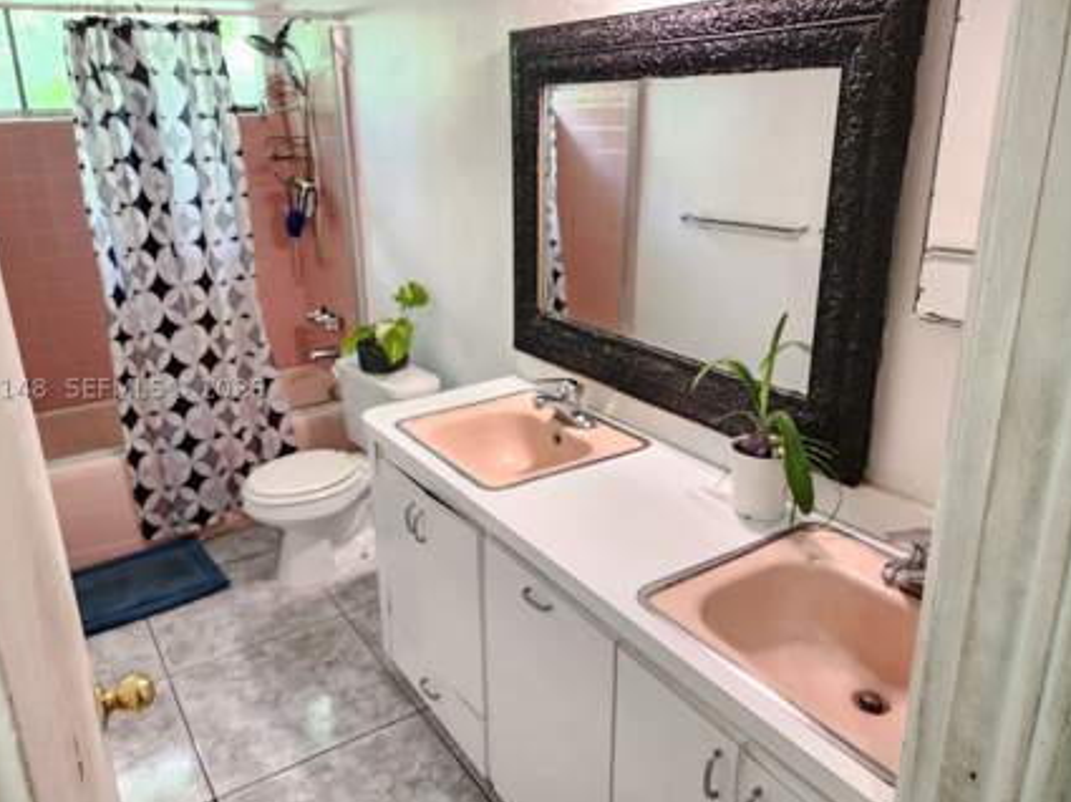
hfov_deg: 67.3
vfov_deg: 53.0
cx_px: 496
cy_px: 388
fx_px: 804
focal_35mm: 26
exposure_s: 1/60
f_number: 1.8
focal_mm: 6.4
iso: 640
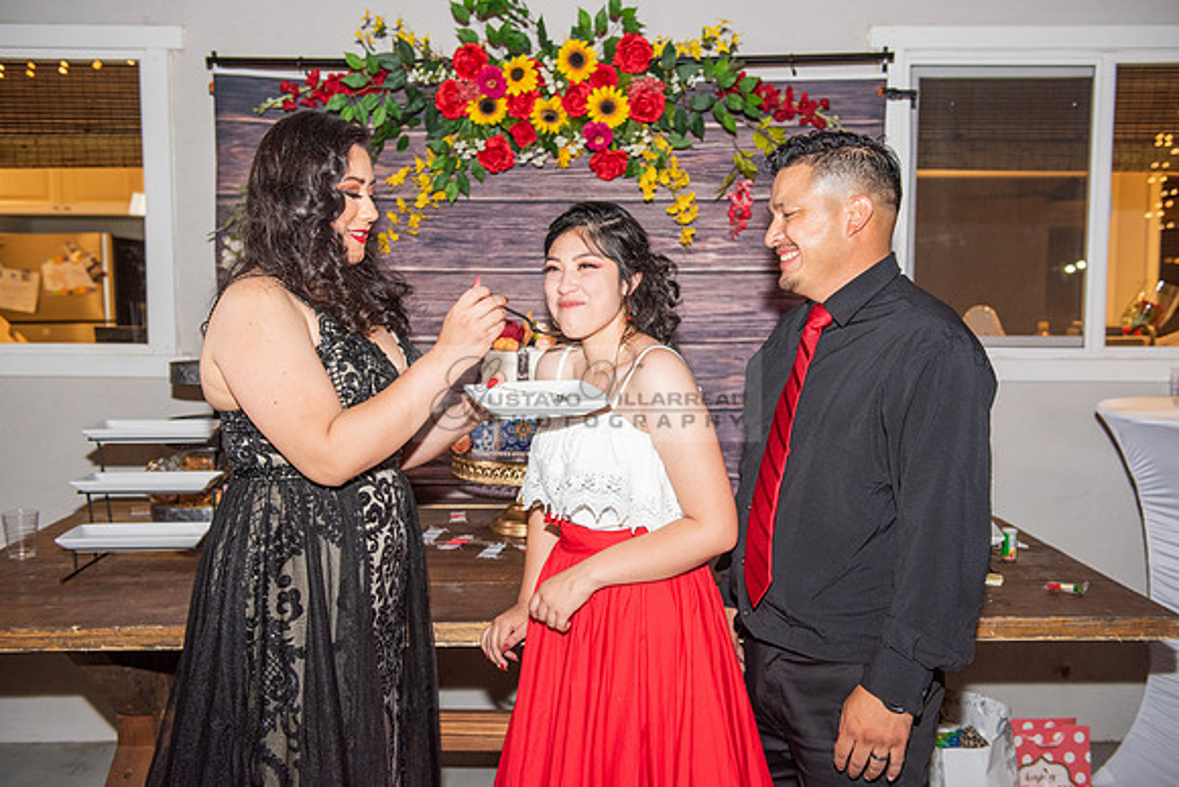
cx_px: 590
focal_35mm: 38
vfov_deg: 35.1
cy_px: 394
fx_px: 1245
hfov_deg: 50.7
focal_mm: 38
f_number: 4
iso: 800
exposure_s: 1/100
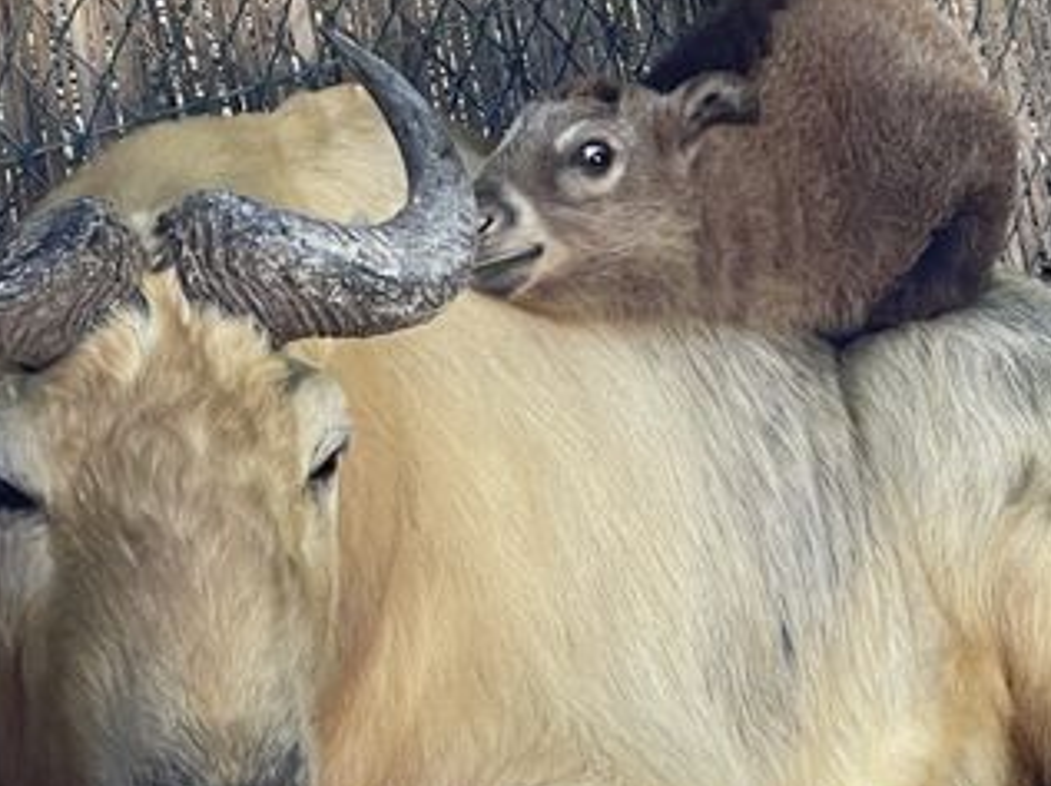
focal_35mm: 131
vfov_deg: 11.3
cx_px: 607
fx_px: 3973
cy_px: 461
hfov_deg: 15.1
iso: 25
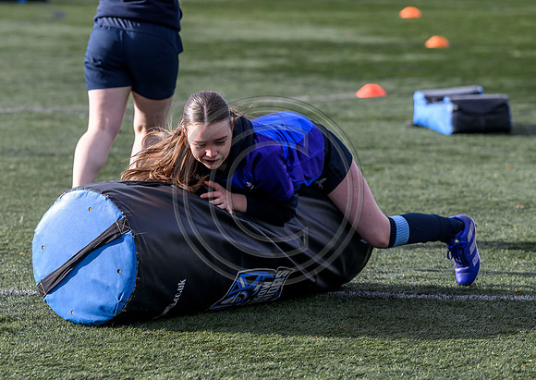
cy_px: 193
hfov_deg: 9.2
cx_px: 226
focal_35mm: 218
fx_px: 3313
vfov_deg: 6.6
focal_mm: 135
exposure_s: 1/3200
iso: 500
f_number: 3.5
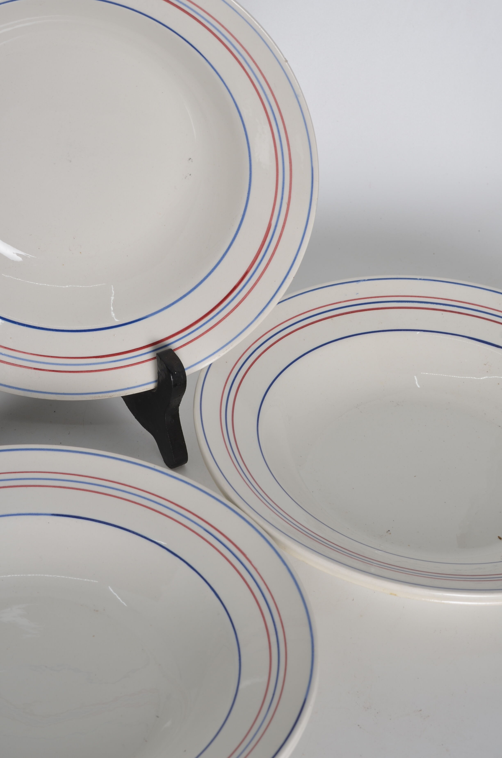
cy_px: 379
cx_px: 251
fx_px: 1576
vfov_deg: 27.0
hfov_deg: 18.1
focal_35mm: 75
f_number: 11
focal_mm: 50
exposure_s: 1/125
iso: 100
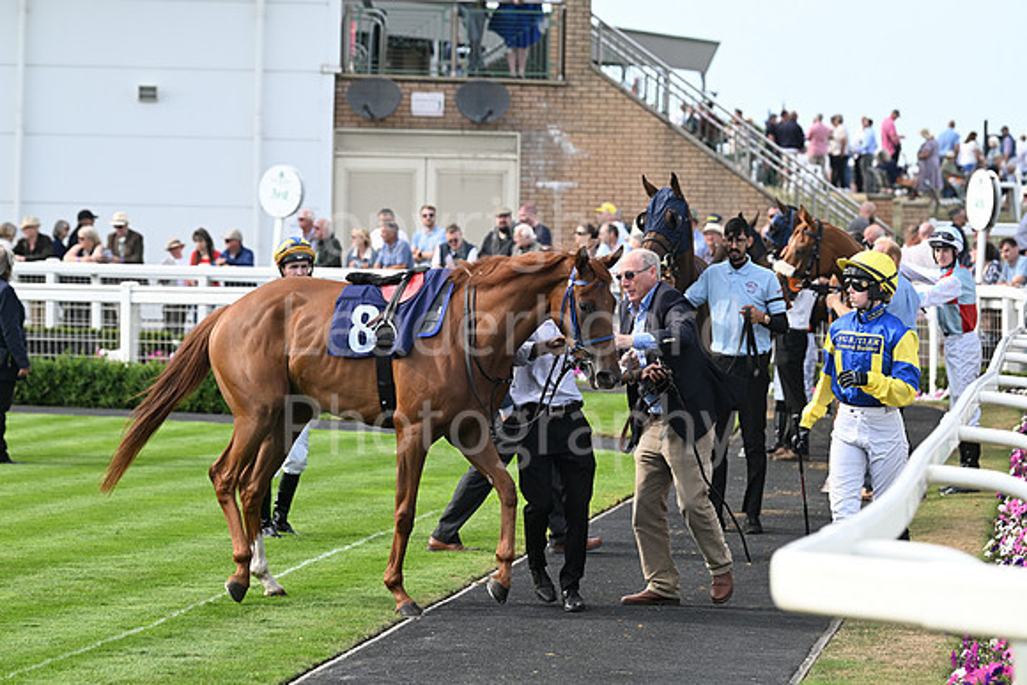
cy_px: 342
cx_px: 514
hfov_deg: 13.7
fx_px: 4280
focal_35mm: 150
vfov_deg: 9.2
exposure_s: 1/800
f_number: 5.6
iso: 400
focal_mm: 150
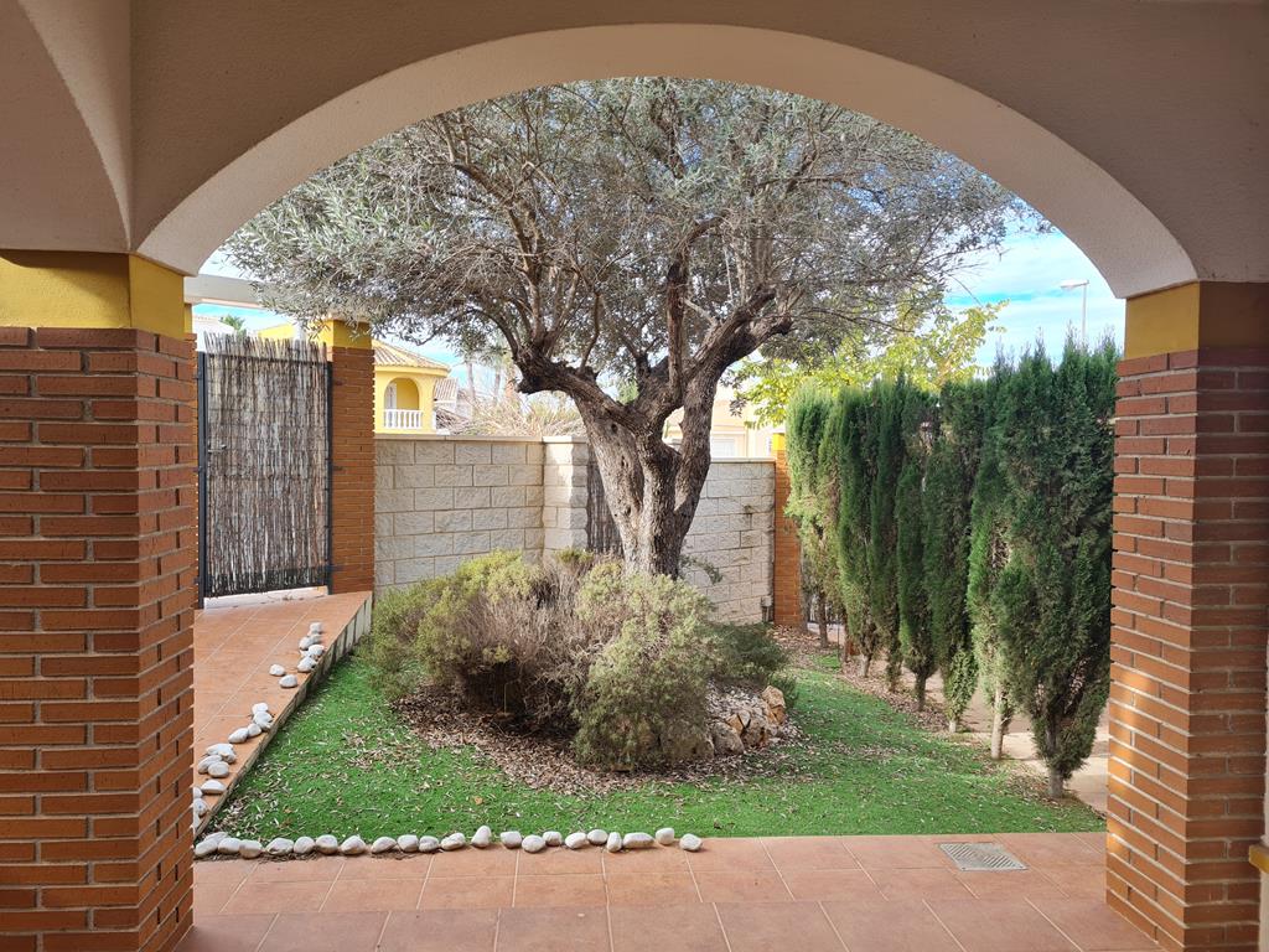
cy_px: 476
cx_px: 634
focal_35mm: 26
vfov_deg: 53.1
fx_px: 953
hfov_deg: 67.3
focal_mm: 5.4
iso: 50
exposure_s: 1/303
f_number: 1.8
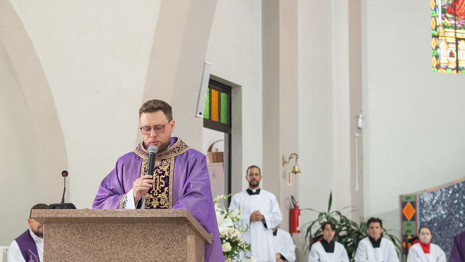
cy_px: 144
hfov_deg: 29.2
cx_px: 164
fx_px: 888
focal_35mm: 72
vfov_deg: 16.8
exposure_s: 1/160
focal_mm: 35
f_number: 2.8
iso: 800
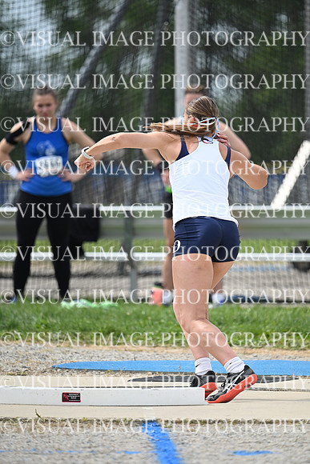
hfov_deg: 3.4
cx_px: 155
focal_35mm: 400
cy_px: 232
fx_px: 5163
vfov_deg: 5.2
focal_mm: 400
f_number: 4.5
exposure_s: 1/2500
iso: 500
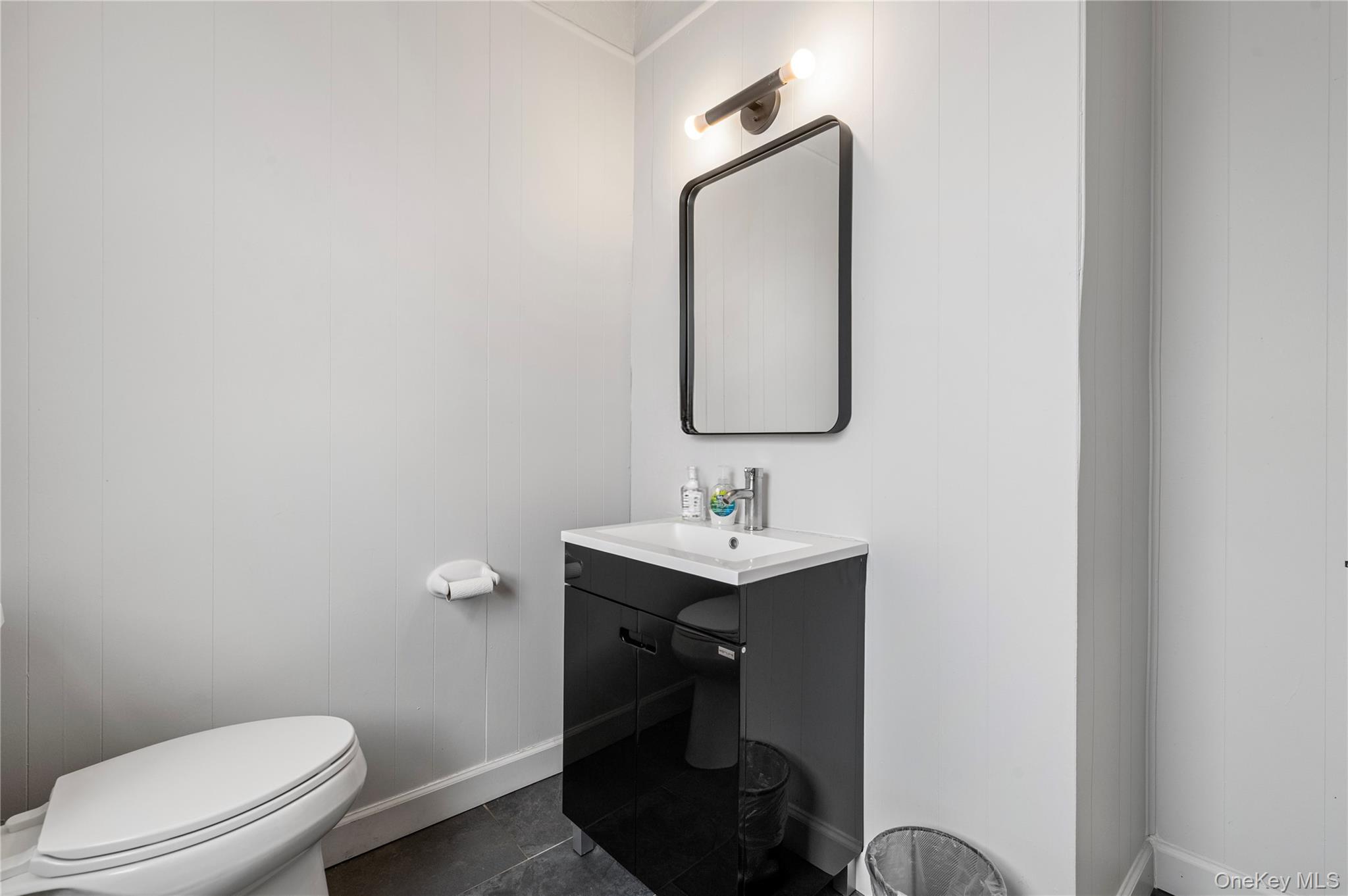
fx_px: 561
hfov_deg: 100.4
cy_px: 448
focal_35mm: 15
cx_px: 674
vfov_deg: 77.2
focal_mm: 15
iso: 500
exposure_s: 1/40
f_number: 8
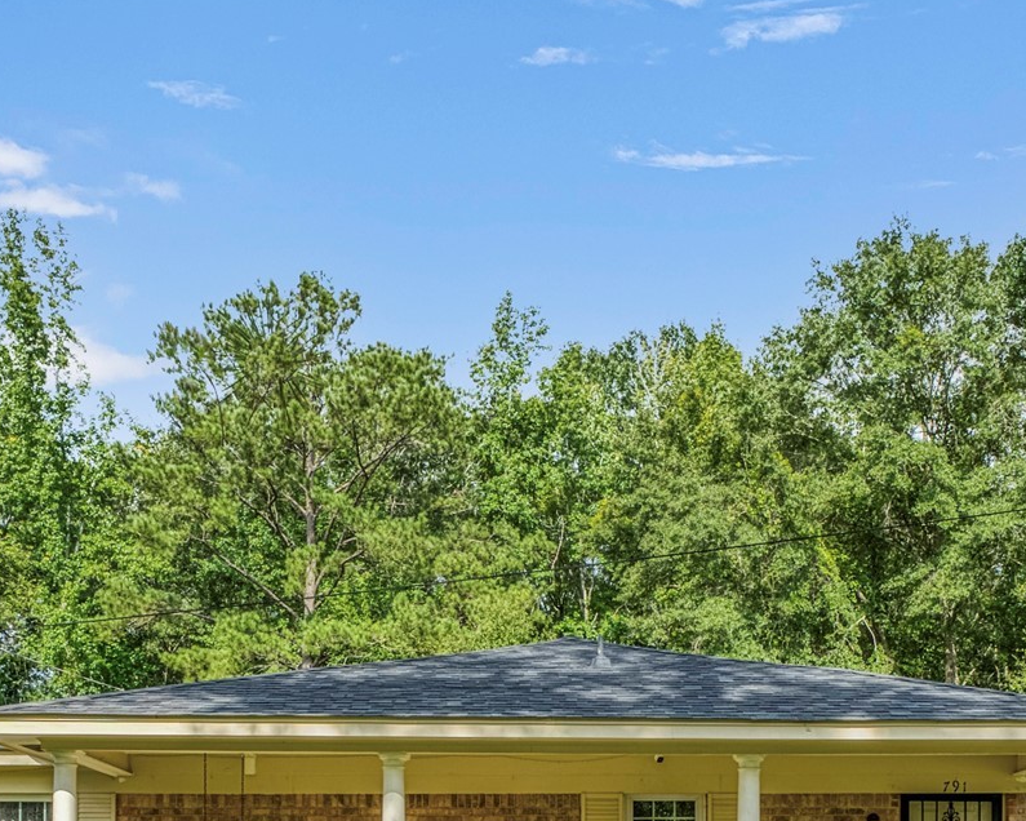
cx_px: 497
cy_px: 817
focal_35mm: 41
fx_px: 1245
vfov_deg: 33.4
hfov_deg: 44.8
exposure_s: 1/125
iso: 100
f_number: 7.1
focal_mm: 16
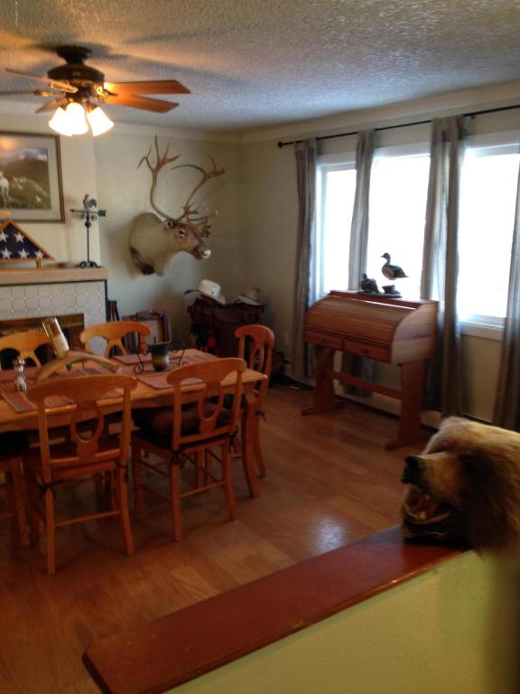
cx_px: 260
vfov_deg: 55.4
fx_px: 661
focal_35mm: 33
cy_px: 347
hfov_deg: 42.9
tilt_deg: -9.6
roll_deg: -0.1
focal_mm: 4.12
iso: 80
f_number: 2.4
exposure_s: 1/20
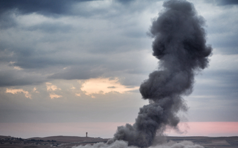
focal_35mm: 155
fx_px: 1005
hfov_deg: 13.5
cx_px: 125
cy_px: 83
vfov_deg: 8.5
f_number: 3.2
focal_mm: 140
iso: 640
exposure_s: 1/160
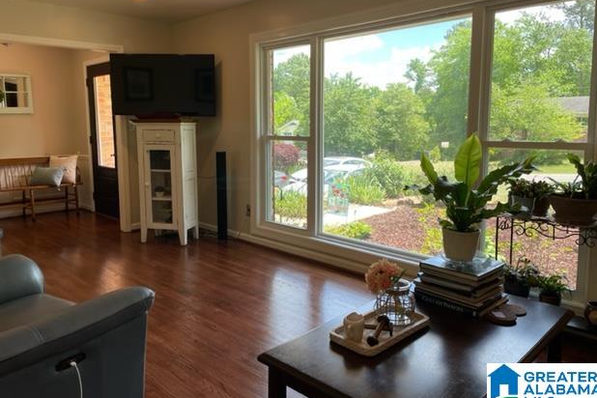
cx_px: 294
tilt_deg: -4.3
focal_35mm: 28
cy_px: 176
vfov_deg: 46.3
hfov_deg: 65.5
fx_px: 464
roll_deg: +0.9
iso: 32
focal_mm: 4.2
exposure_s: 1/237
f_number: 1.6
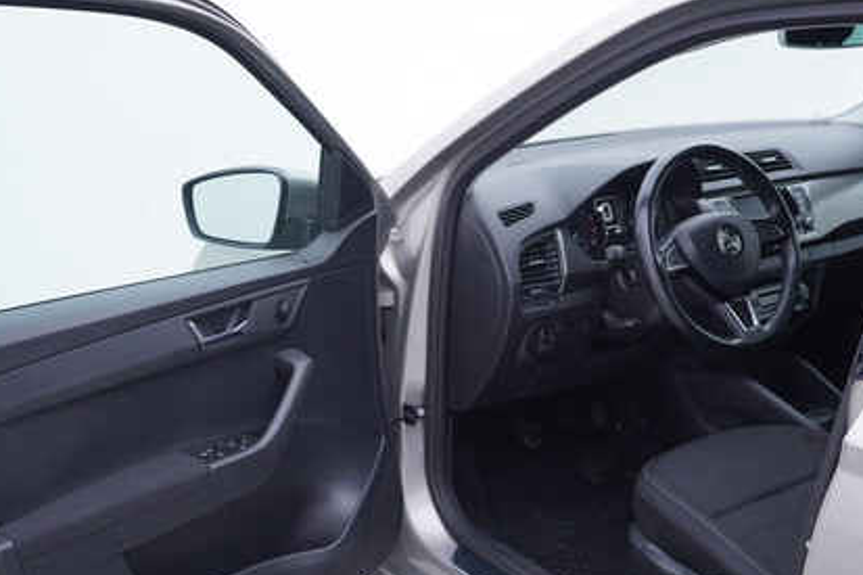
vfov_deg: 28.0
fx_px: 1150
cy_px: 350
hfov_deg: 41.1
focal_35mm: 48
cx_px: 430
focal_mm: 24
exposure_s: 1/50
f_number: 3.2
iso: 125
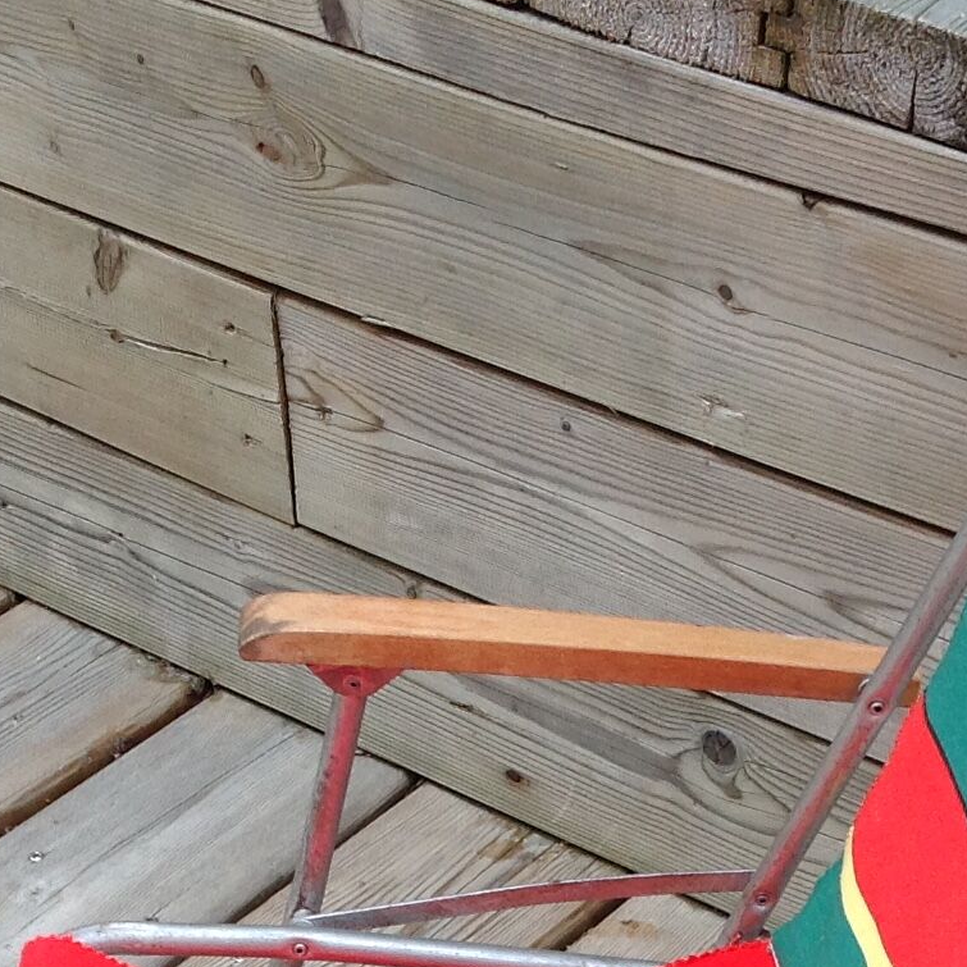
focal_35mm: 106
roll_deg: +1.3
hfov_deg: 16.4
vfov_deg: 15.8
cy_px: 1178
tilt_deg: -43.9
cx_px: 478
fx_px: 3350
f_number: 2.4
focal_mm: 4.28
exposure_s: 1/383
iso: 50
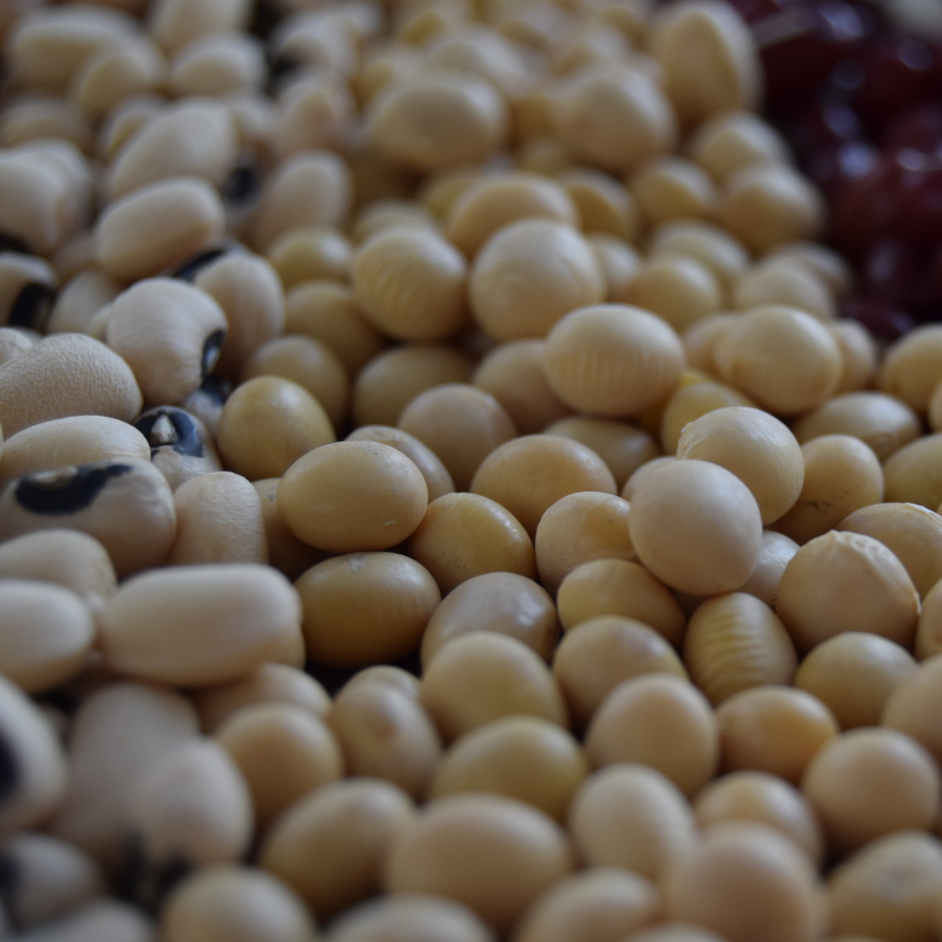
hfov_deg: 14.9
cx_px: 744
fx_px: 3593
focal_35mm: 117
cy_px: 519
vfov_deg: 14.9
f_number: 5.6
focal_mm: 55
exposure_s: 1/100
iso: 400
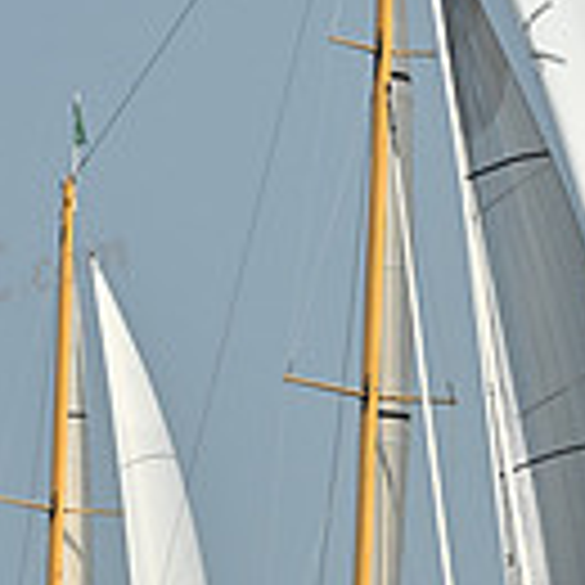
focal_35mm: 761
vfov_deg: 2.3
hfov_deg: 2.3
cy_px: 490
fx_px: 14550
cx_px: 362
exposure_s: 1/1000
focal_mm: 200
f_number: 11
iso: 320
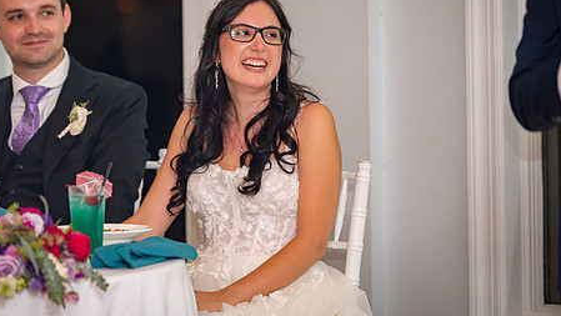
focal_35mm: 223
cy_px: 107
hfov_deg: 9.7
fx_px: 3319
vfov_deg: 5.5
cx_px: 205
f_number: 2.8
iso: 640
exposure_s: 1/160
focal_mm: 165
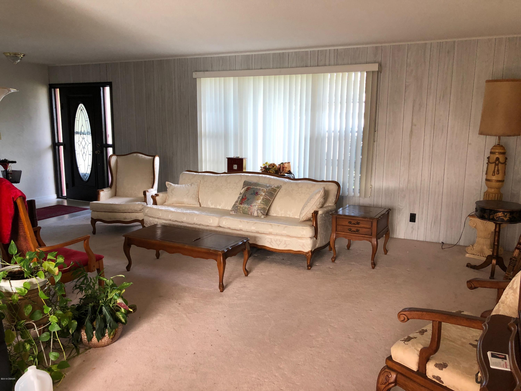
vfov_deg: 49.7
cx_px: 260
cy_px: 196
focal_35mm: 28
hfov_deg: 63.4
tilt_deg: -11.0
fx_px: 421
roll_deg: -0.3
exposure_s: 1/30
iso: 32
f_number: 1.8
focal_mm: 3.99
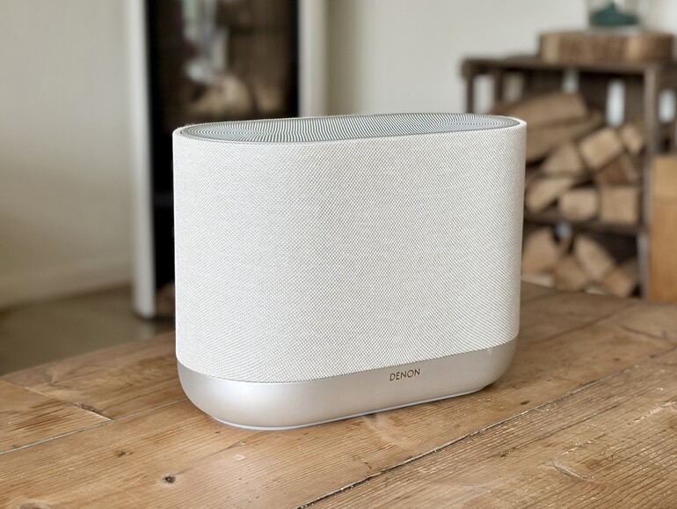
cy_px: 254
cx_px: 338
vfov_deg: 28.0
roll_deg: +0.2
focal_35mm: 52
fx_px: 1017
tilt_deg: -10.2
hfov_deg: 36.8
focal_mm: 5.96
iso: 160
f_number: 1.6
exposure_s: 1/42
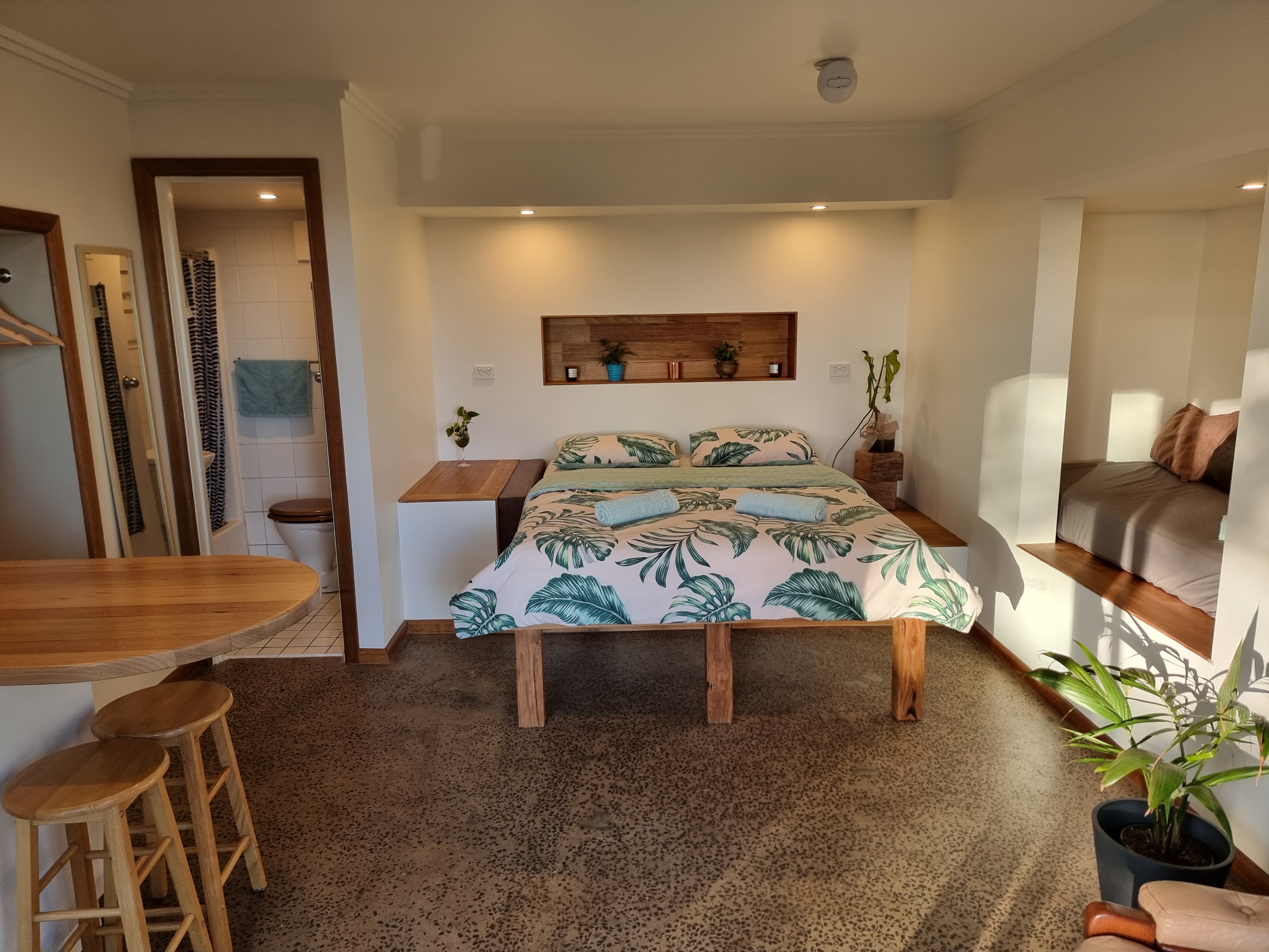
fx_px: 880
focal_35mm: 24
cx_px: 634
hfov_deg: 71.6
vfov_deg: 56.8
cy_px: 476
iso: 64
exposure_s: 1/100
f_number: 1.8
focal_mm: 6.7
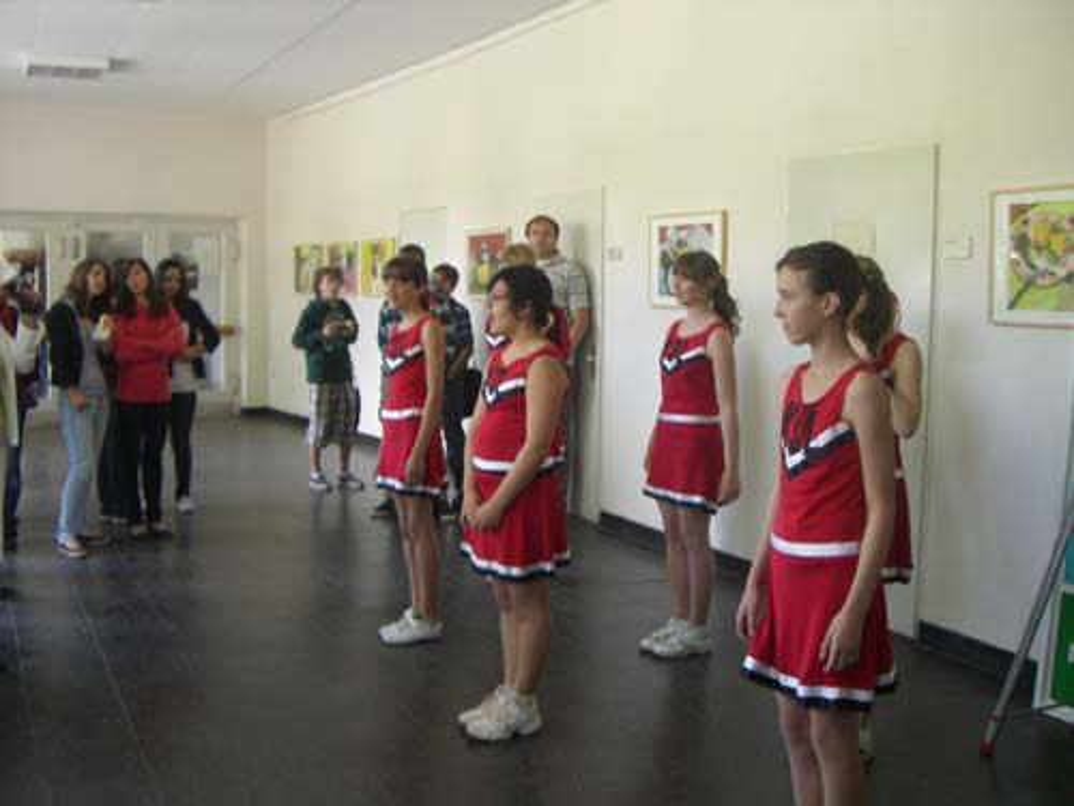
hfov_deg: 49.0
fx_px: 1179
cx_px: 537
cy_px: 403
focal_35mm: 38
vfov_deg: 37.7
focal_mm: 6.2
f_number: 2.7
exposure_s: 1/40
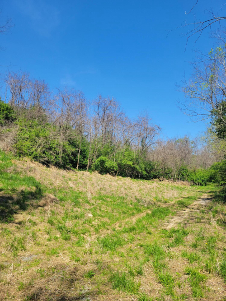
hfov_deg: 53.0
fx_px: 226
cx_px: 113
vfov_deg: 67.3
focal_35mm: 26
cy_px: 150
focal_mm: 5.4
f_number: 1.8
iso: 40
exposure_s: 1/1804
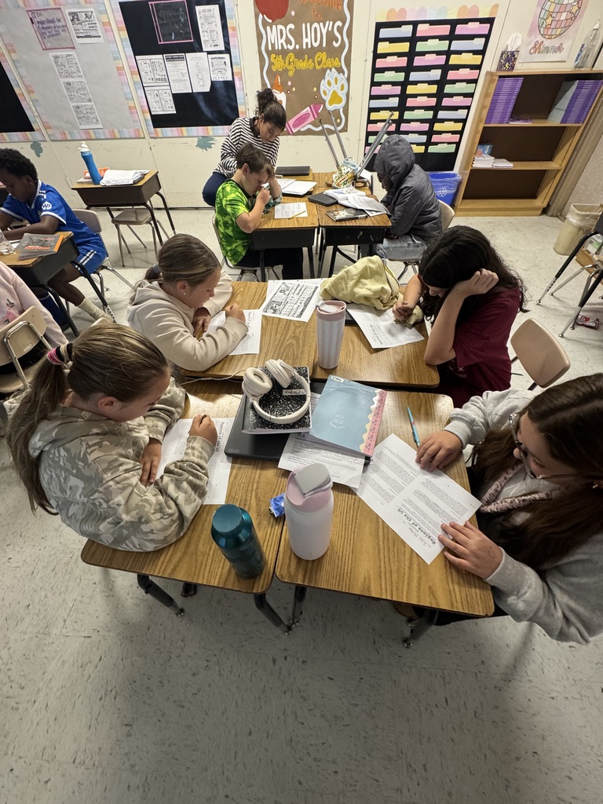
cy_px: 402
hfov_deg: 85.7
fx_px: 325
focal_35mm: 14
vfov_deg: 102.1
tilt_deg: -46.9
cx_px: 302
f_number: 2.2
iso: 250
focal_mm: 2.22
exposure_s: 1/60
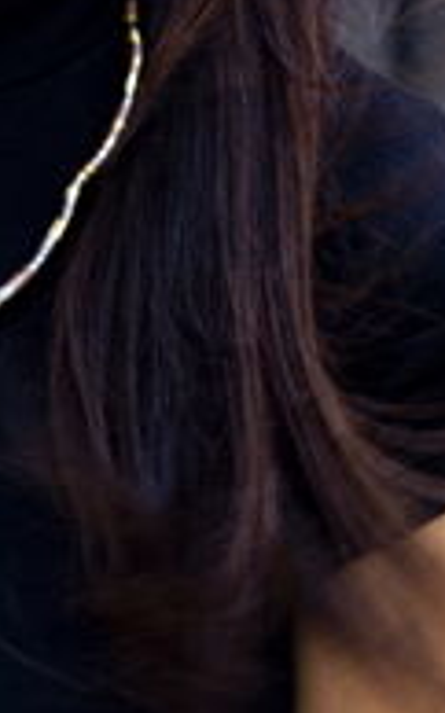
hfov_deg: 2.9
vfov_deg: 4.6
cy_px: -132
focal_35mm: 454
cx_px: -64
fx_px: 8823
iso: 400
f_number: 5.6
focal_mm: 120
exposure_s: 1/30
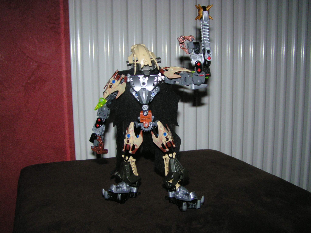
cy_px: 116
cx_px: 156
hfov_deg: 49.0
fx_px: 341
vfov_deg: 37.7
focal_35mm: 38
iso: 200
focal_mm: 5.8
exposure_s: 1/40
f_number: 2.8
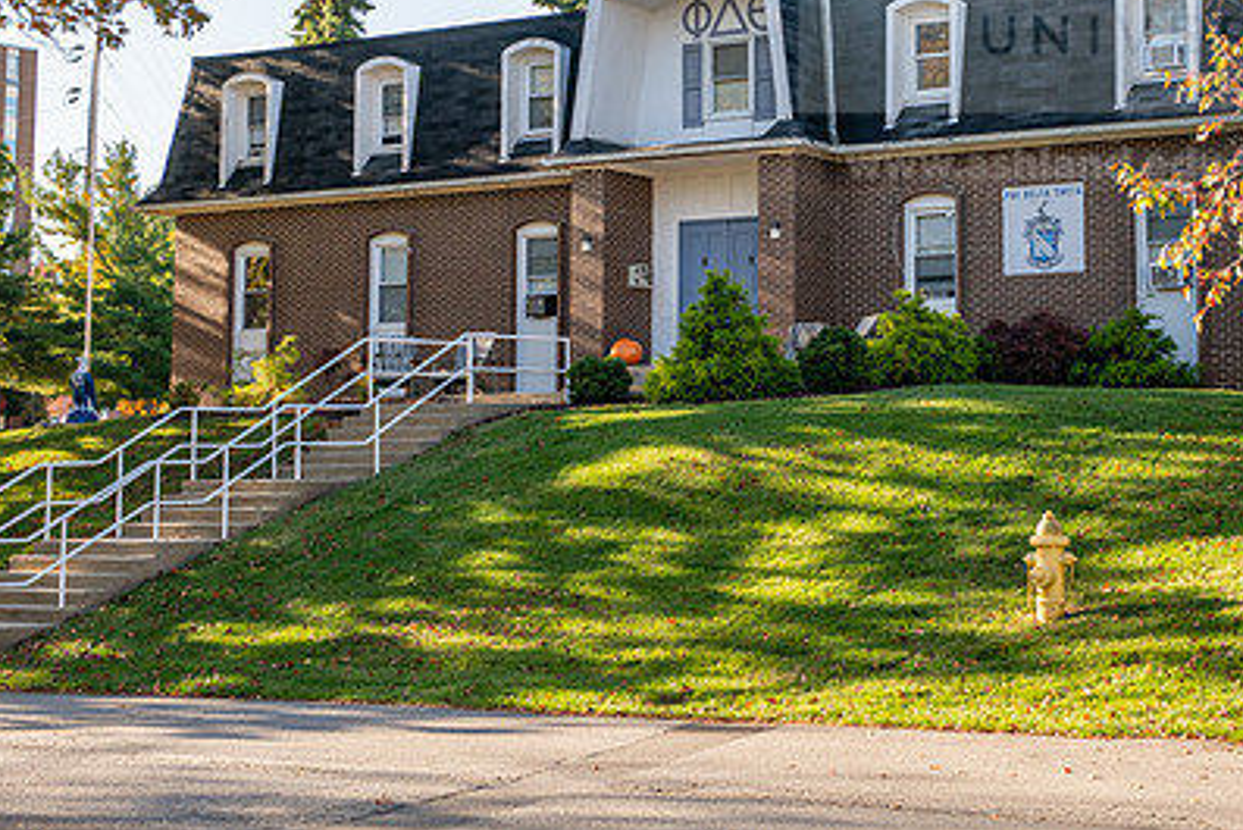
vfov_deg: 18.6
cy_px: 230
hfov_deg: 27.7
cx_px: 704
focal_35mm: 73
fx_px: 2521
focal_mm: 50
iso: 125
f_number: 4.5
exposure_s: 1/400
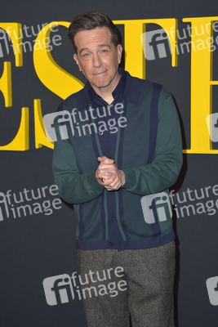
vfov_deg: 22.1
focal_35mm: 92
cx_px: 109
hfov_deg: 14.9
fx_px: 835
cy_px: 164
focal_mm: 92
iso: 320
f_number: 6.3
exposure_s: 1/250
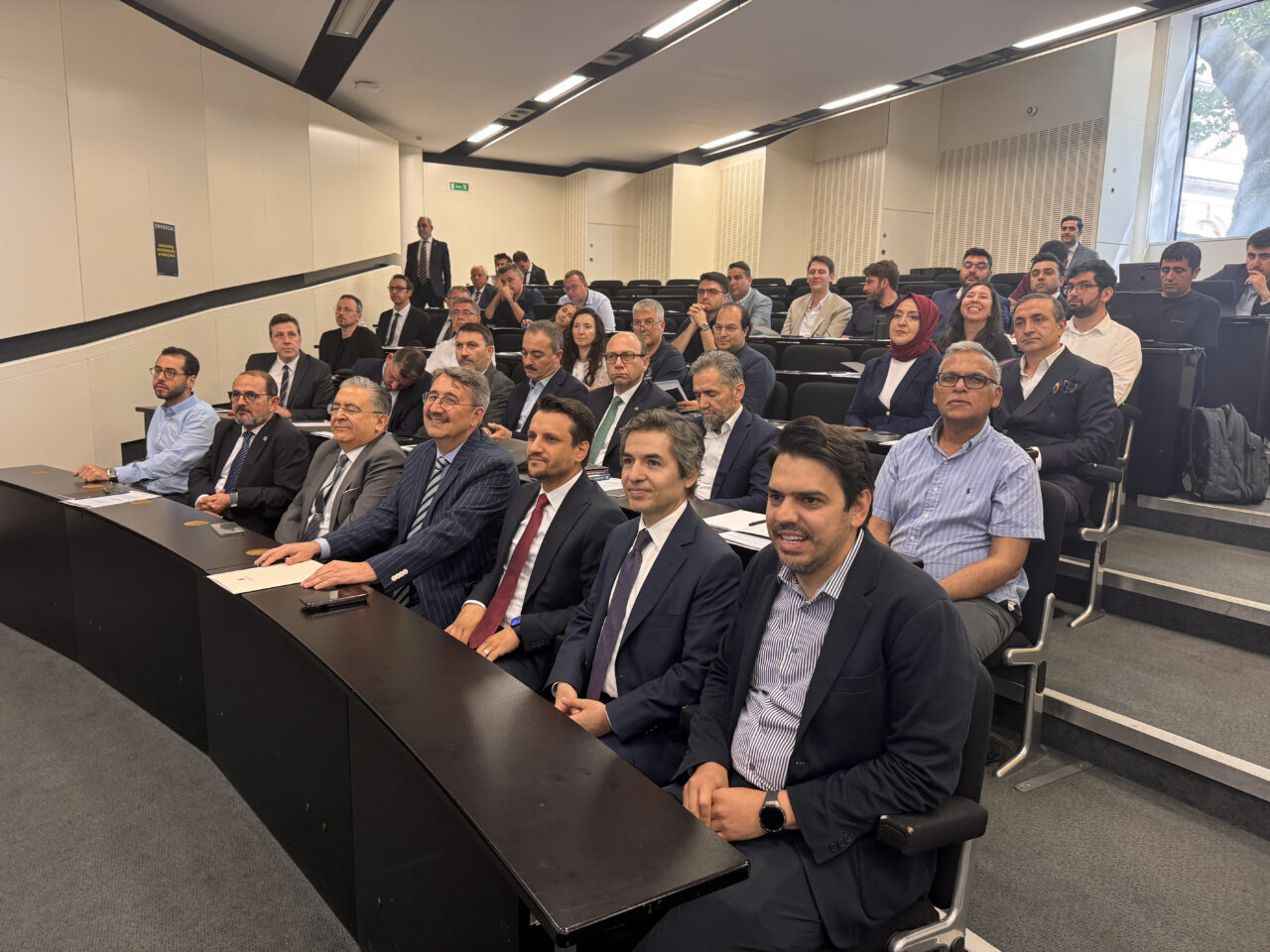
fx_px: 881
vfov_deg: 56.8
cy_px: 476
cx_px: 635
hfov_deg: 71.6
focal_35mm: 24
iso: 160
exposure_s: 1/50
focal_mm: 6.76
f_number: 1.78
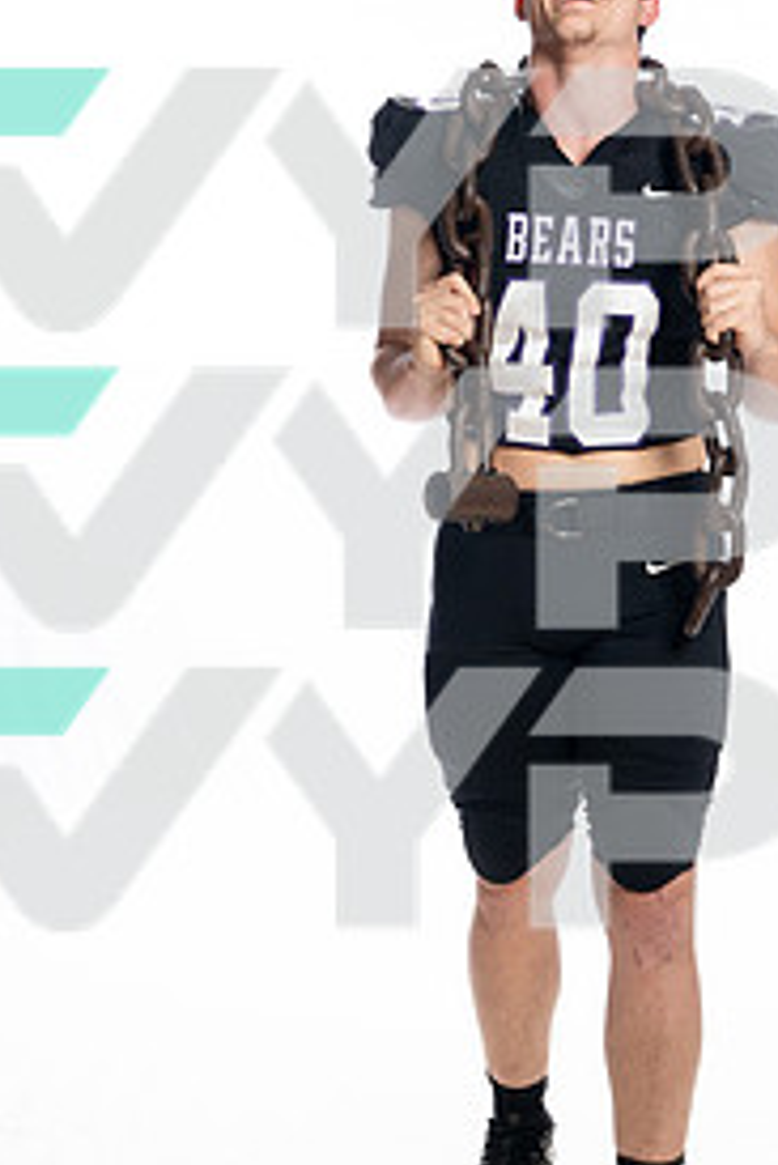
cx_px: 489
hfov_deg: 16.7
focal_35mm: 82
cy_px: 502
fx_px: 2655
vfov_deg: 24.7
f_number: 8
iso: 800
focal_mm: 50
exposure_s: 1/250
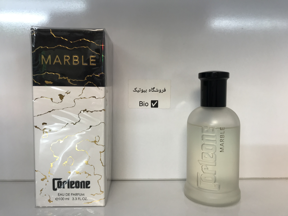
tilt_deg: -4.4
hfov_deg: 63.4
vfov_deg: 49.7
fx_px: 233
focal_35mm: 28
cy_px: 108
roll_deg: -1.5
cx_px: 144
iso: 25
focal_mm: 3.99
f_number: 1.8
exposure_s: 1/100
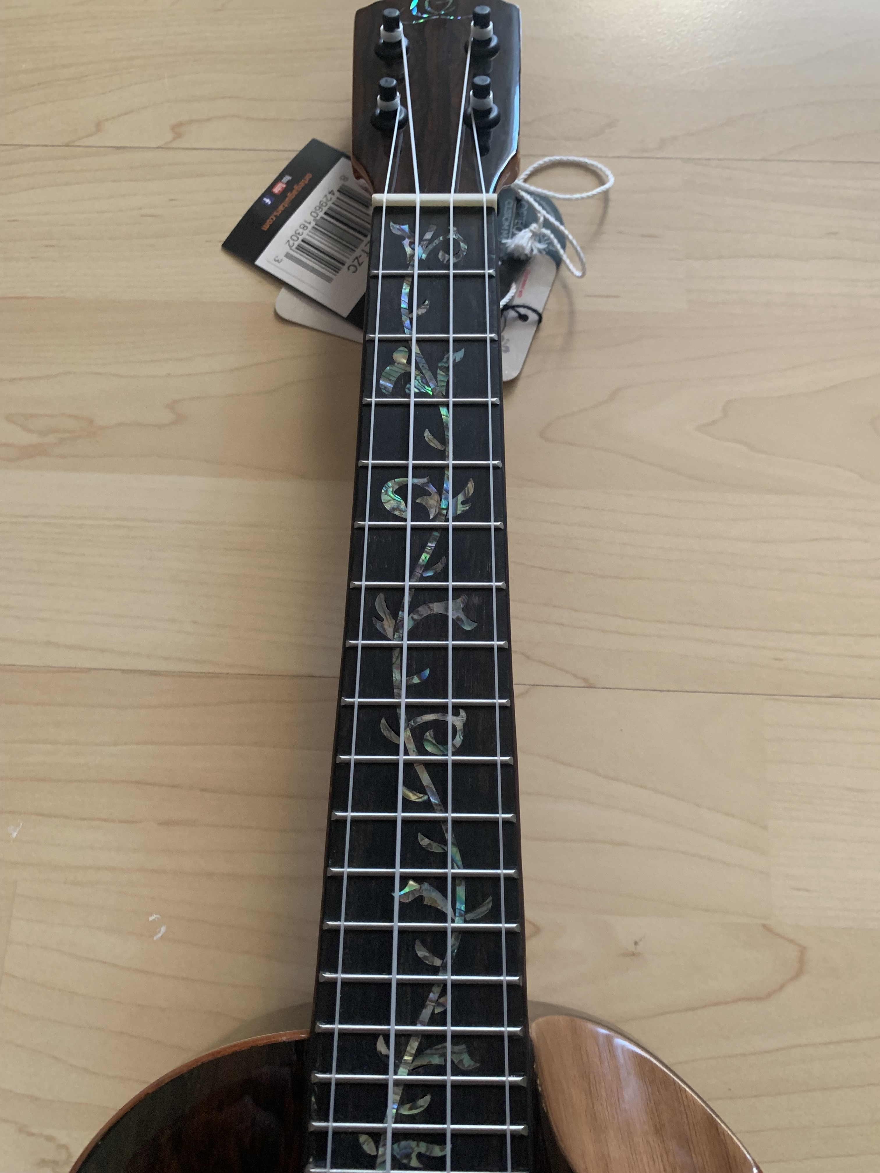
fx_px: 881
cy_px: 586
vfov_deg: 67.3
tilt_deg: -73.9
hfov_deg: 53.1
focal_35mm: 26
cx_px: 440
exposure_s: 1/60
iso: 250
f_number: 1.8
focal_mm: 4.25
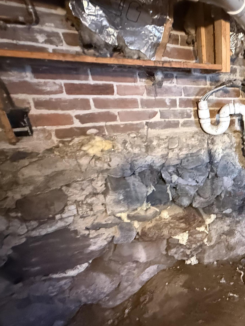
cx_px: 261
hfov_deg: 45.0
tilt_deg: -25.6
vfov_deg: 71.5
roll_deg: -4.0
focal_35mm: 24
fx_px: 226
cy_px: 174
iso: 1250
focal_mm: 2.22
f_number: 2.2
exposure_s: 1/30
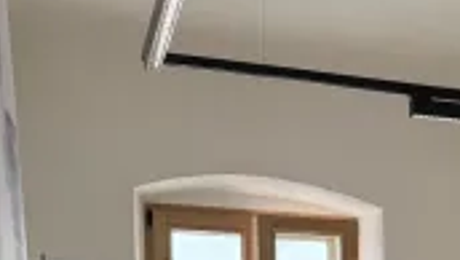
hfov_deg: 22.1
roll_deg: +0.5
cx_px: 503
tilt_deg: -0.3
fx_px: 1111
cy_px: 432
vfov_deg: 12.4
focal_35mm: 91
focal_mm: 6.76
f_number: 1.78
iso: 200
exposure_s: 1/217
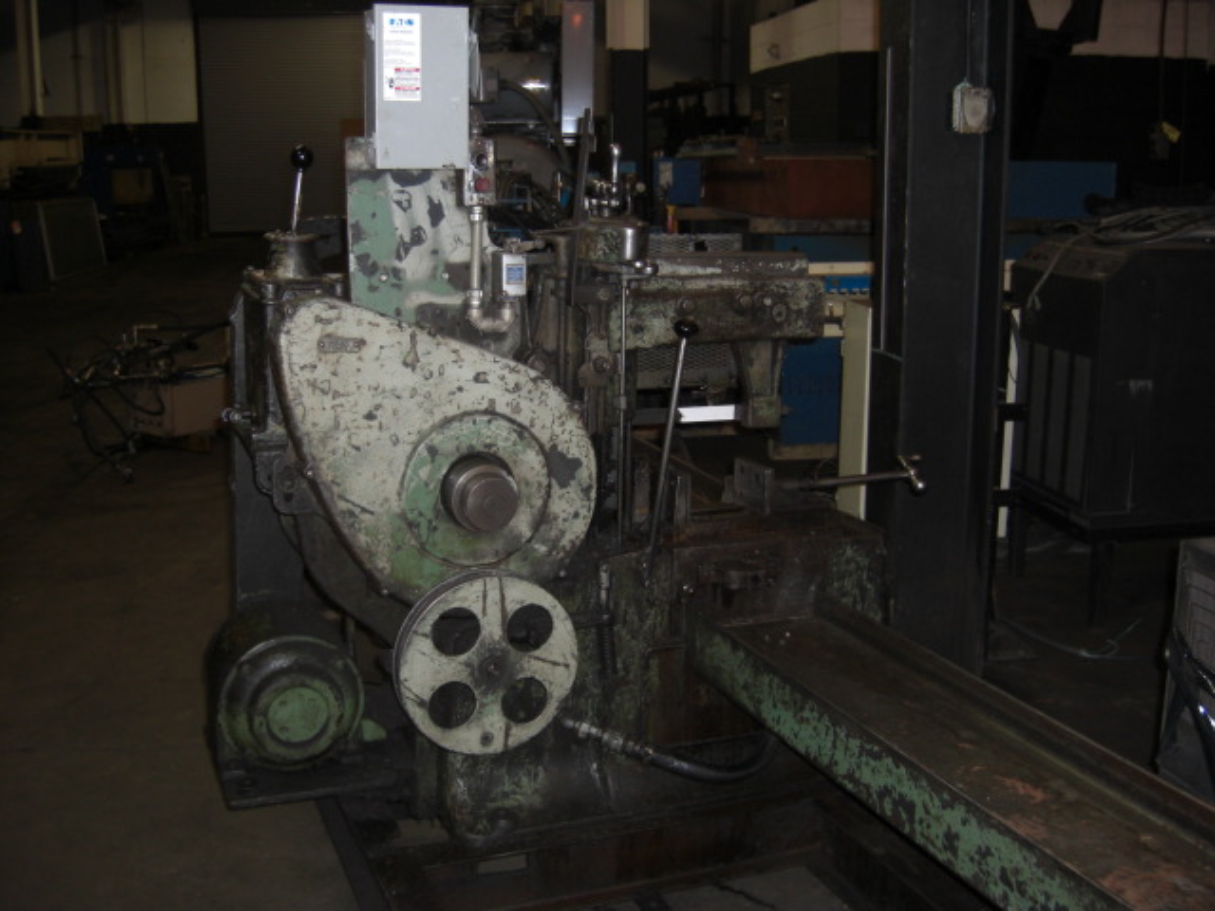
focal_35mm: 38
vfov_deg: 37.7
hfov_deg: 49.0
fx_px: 1334
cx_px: 608
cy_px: 456
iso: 200
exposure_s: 1/60
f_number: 2.8
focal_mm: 7.9
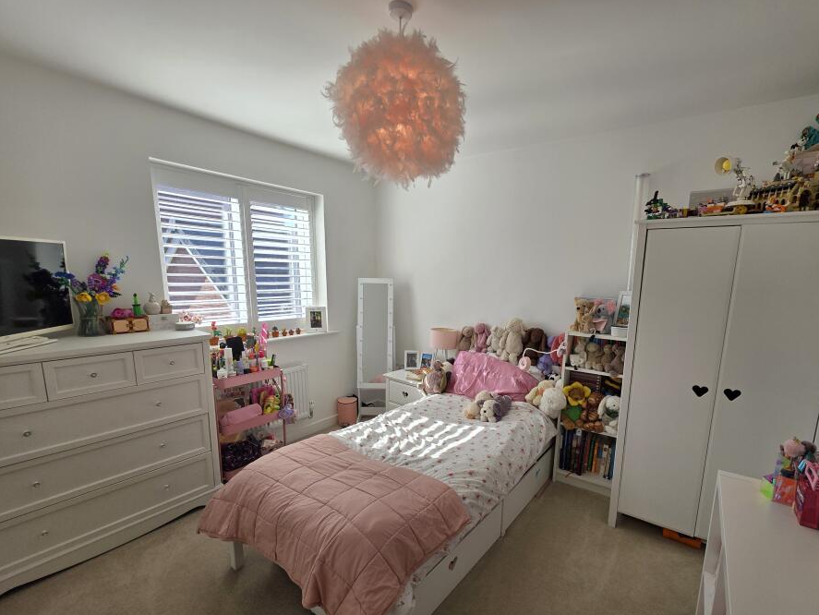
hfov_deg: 97.7
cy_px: 336
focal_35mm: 15
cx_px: 456
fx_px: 355
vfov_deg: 81.6
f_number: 1.9
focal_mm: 2.2
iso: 50
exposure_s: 1/500
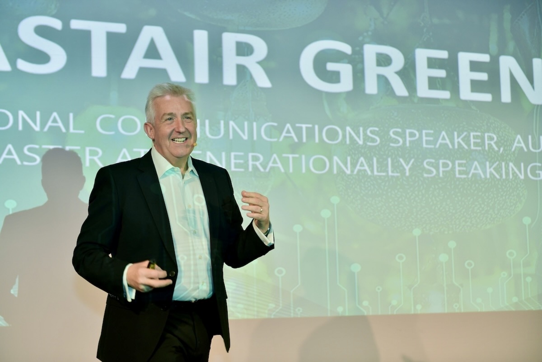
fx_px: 933
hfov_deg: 32.4
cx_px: 271
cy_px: 181
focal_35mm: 62
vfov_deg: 21.9
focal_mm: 62
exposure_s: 1/125
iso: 640
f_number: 2.8
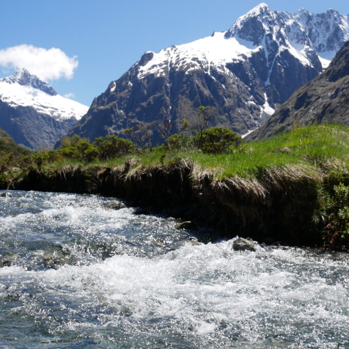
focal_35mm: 40
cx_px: 185
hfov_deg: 41.8
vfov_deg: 41.9
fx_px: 456
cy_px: 180
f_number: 8
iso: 200
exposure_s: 1/500
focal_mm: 15
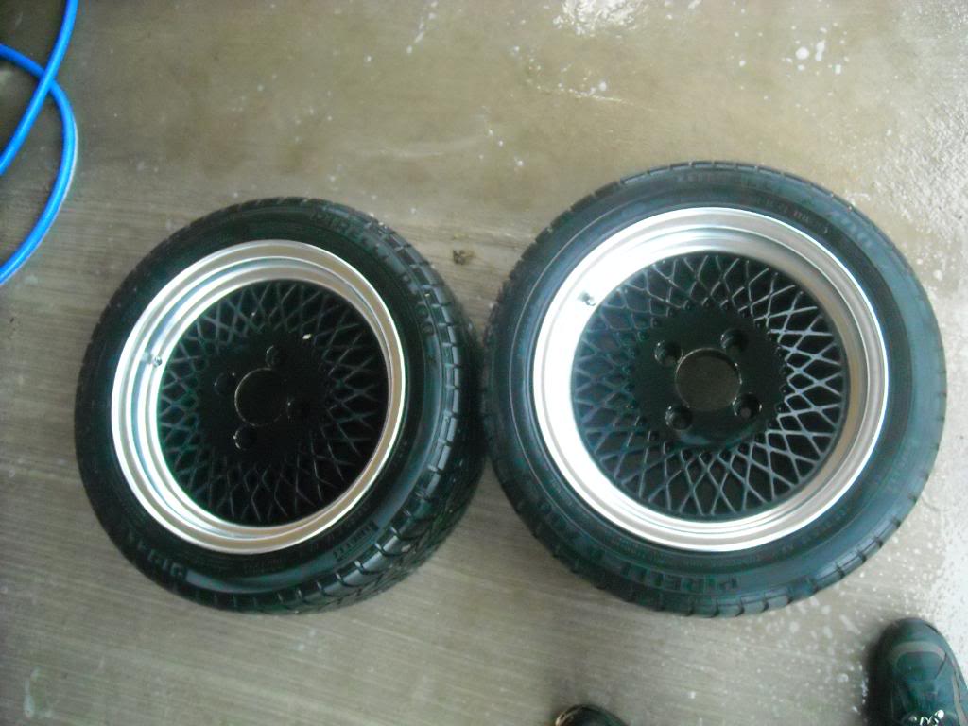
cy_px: 363
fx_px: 979
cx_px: 484
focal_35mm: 35
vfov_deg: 40.7
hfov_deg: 52.6
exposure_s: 1/80
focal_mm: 5.7
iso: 800
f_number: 2.8
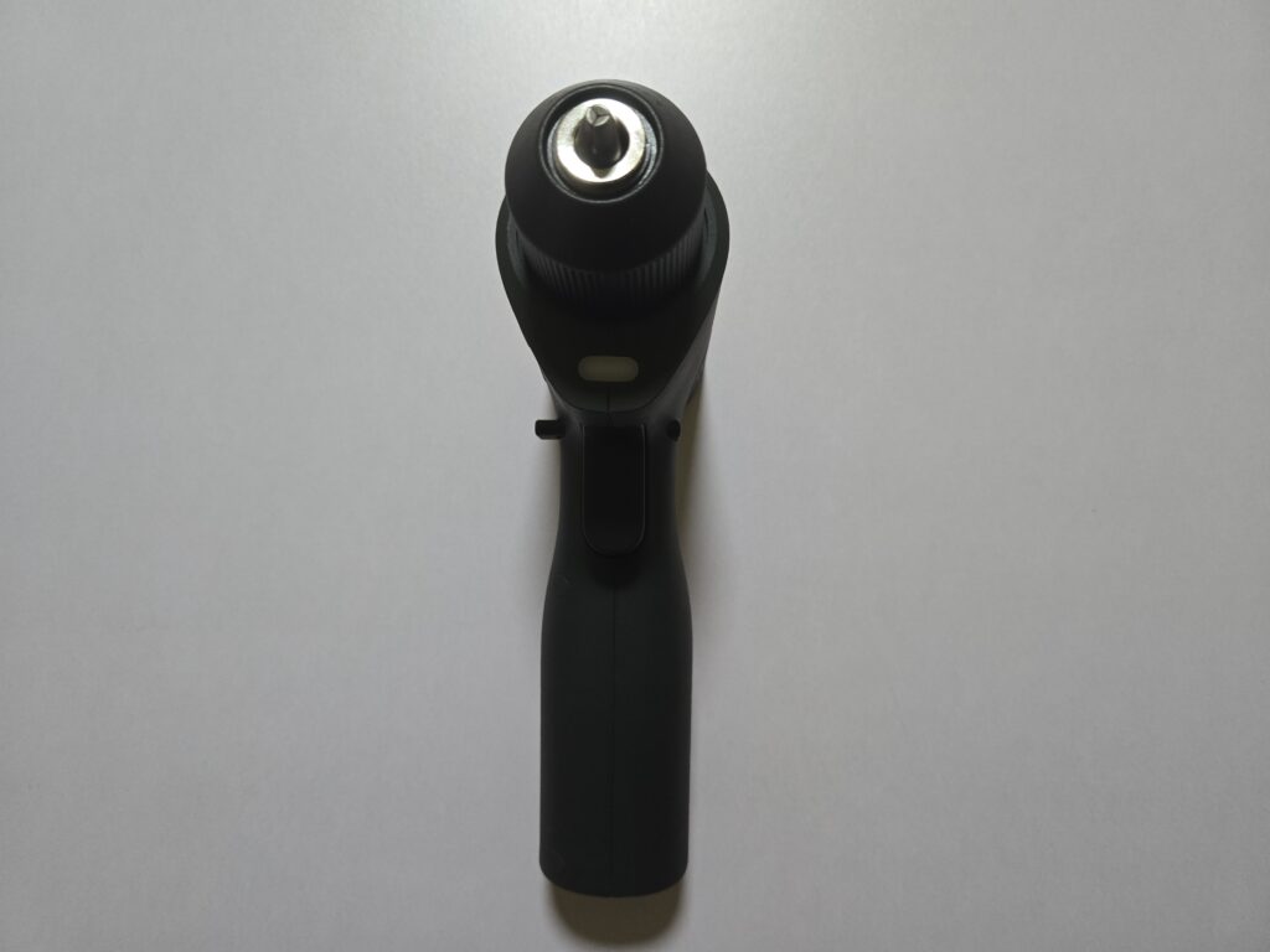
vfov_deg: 58.9
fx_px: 844
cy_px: 476
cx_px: 635
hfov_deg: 73.9
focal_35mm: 23
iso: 400
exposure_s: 1/100
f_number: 1.8
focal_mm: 5.4
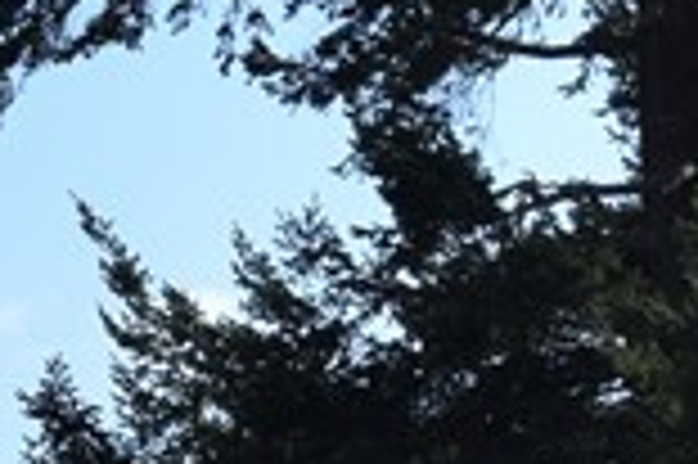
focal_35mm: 579
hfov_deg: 3.6
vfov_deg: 2.3
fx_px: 11205
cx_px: 563
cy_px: 1351
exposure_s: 1/320
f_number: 9
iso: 200
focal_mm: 55
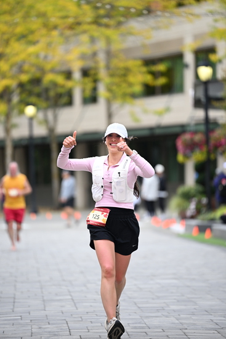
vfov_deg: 10.3
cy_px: 170
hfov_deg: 6.9
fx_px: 1882
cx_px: 113
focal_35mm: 200
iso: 640
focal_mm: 200
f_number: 2.8
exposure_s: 1/2000
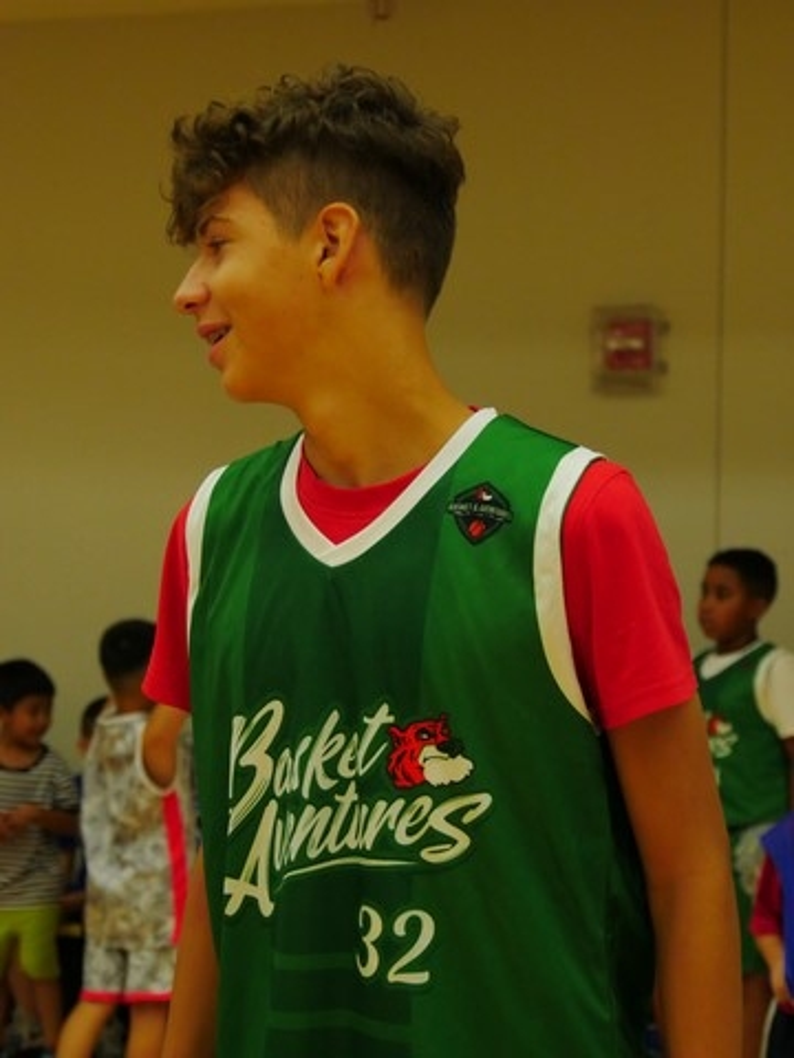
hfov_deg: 13.5
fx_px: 3364
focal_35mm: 110
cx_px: 397
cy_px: 529
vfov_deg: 17.9
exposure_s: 1/250
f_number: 5.1
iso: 3200
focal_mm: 55
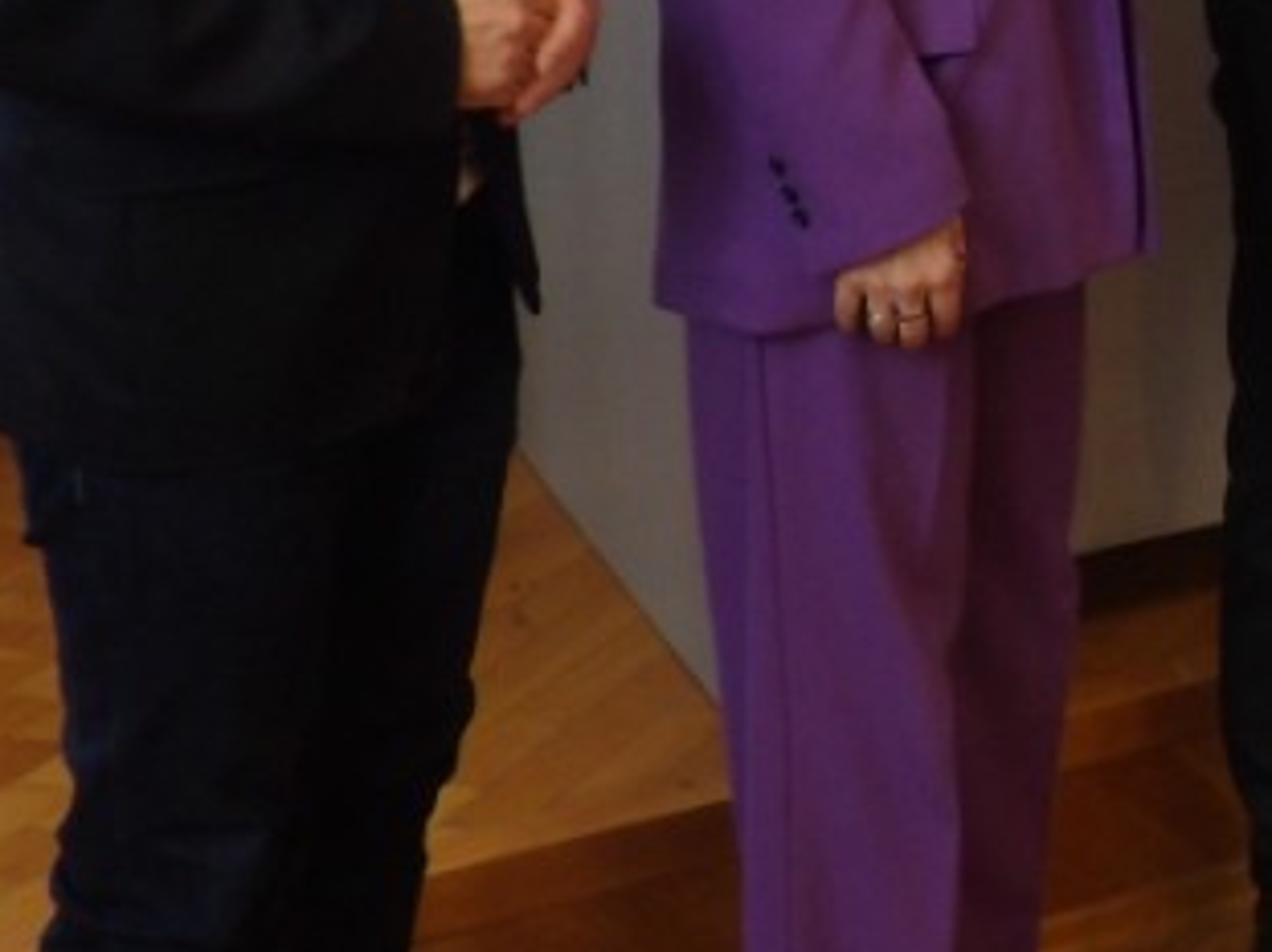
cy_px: -176
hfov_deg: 21.1
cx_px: 1881
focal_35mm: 79
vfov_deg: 17.8
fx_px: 2902
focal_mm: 4.3
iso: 200
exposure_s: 1/19
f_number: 3.2
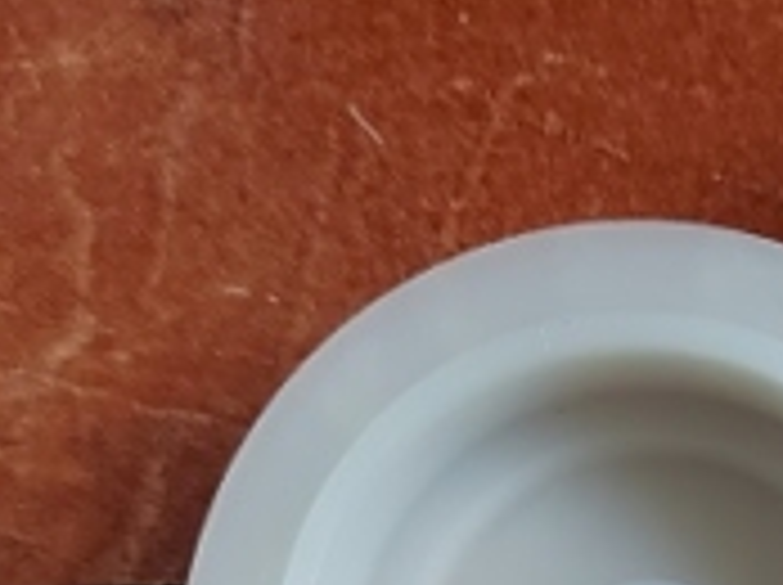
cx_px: 814
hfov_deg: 26.4
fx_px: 1559
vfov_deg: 19.8
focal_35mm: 69
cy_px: 727
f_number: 1.8
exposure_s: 1/50
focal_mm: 5.23
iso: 200
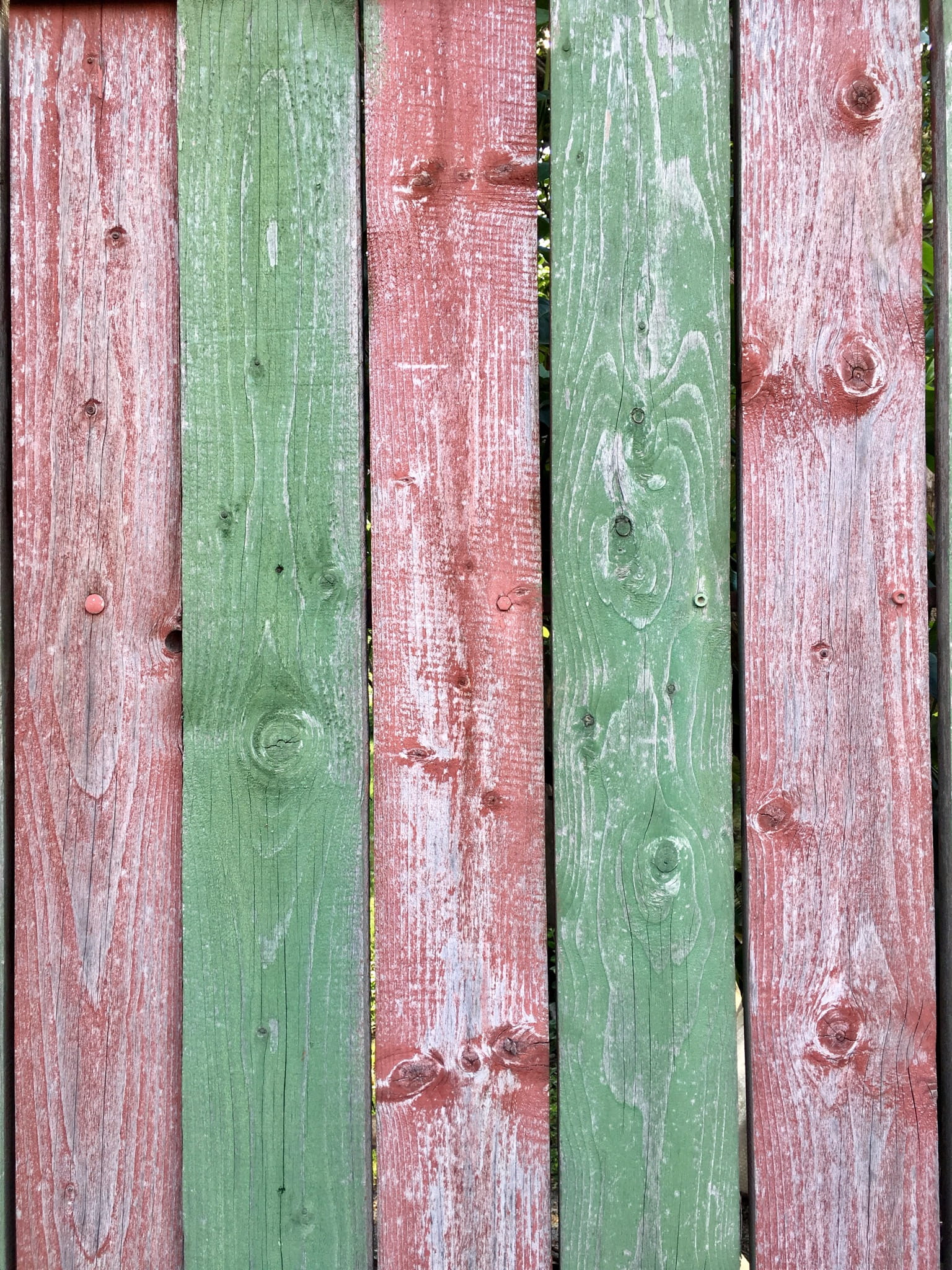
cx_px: 476
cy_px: 635
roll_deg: +1.1
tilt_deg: +0.6
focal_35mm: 29
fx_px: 1063
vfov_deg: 61.7
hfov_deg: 48.2
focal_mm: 4.15
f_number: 2.2
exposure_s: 1/100
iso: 25
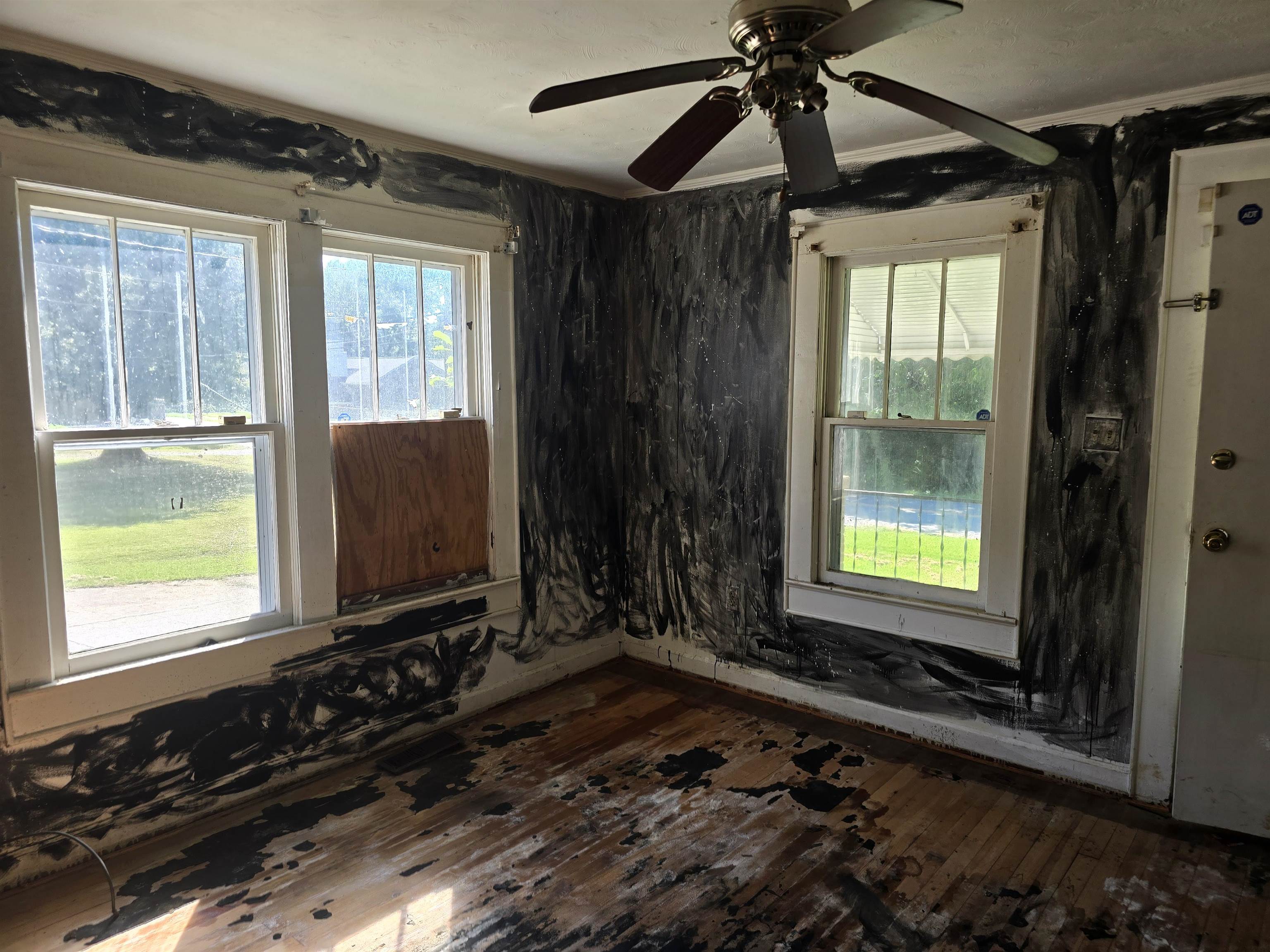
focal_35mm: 23
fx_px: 844
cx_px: 635
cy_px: 476
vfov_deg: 58.9
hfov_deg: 73.9
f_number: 1.7
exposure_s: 1/180
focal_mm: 6.3
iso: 50
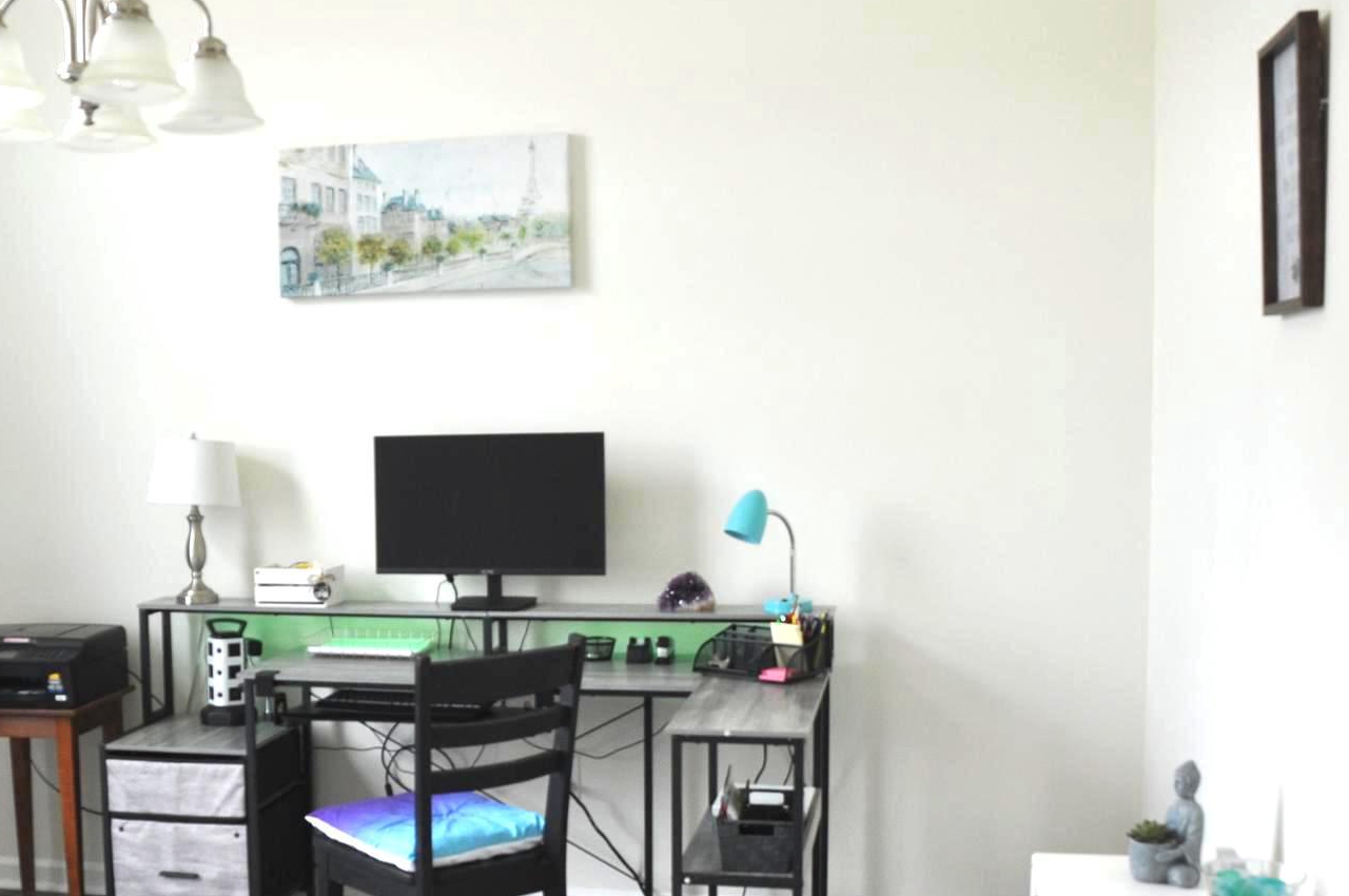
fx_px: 1796
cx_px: 458
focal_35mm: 48
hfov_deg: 40.7
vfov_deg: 27.9
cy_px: 566
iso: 400
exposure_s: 1/125
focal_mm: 20
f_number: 5.6
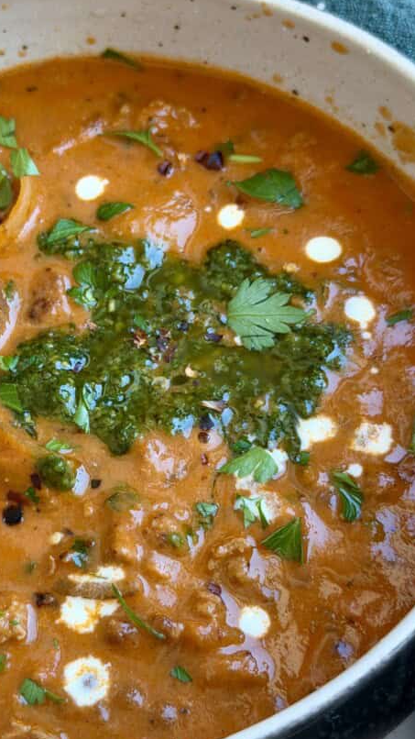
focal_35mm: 63
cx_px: 86
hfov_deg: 18.9
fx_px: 1233
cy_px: 405
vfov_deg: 33.3
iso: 100
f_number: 1.8
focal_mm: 6.8
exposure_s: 1/73
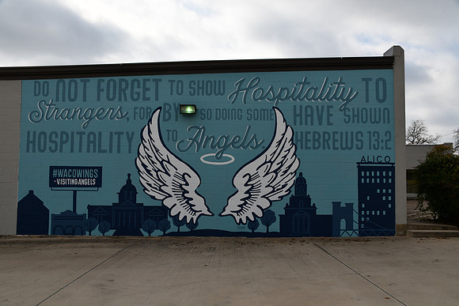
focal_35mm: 33
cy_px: 153
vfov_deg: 40.0
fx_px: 421
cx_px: 230
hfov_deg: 57.2
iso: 100
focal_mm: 22
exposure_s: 1/320
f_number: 9
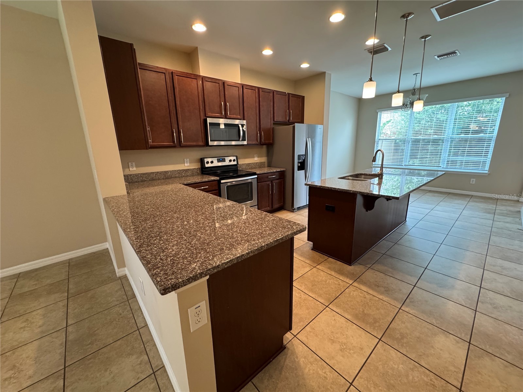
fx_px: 212
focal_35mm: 14
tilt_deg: -15.3
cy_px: 196
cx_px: 262
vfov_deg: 85.7
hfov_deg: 102.1
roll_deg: +1.5
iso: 320
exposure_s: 1/60
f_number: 2.2
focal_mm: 2.22
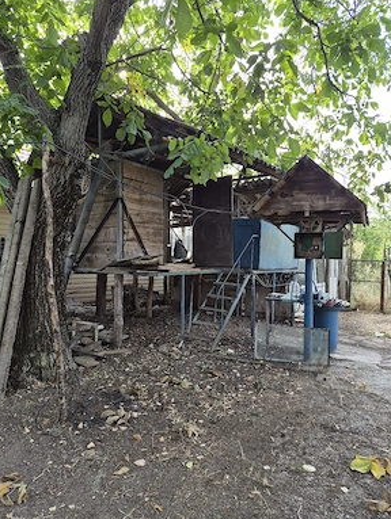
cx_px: 194
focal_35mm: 24
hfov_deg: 56.9
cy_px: 257
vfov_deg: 71.5
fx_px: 361
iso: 80
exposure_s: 1/625
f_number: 1.8
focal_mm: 5.4
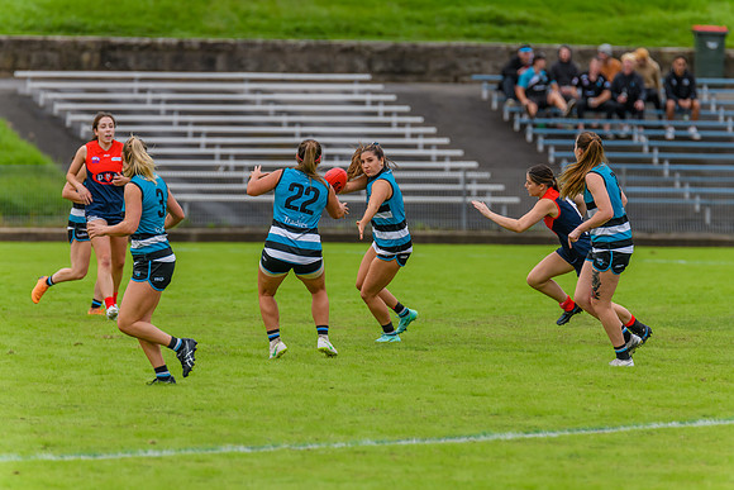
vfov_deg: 3.1
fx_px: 8938
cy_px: 256
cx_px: 383
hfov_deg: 4.7
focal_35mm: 438
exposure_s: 1/1600
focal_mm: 420
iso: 800
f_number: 5.6
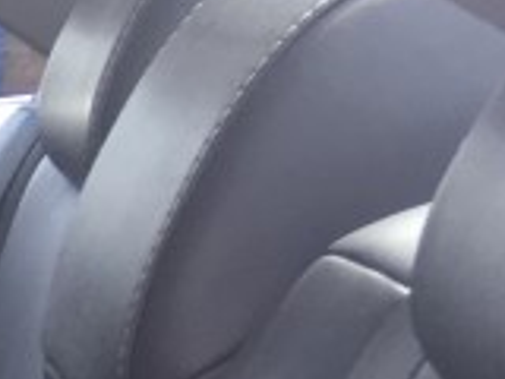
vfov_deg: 7.3
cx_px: -1010
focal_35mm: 186
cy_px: 1036
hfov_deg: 8.8
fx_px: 2713
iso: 25
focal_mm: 4.15
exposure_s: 1/60
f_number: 2.2
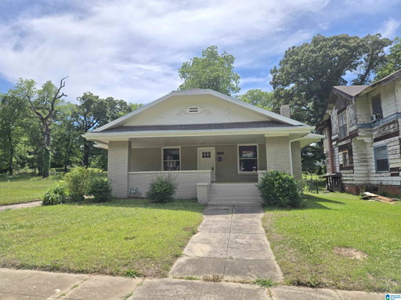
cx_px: 200
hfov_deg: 73.9
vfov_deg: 58.9
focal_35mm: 23
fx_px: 266
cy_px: 150
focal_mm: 5.4
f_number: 1.8
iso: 25
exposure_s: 1/1380
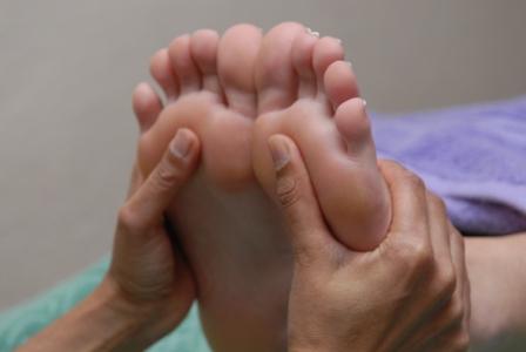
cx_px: 263
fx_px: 1207
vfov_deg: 16.6
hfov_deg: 24.6
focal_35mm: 82
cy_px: 176
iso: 200
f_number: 5
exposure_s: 1/60
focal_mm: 55
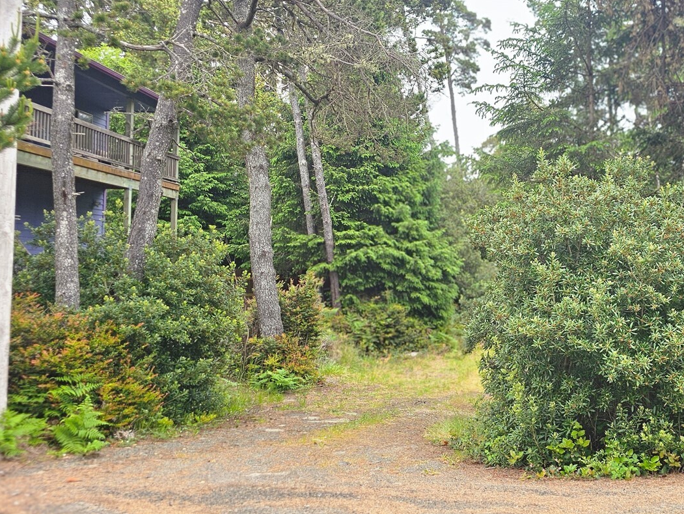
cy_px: 231
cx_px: 508
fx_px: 692
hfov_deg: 50.6
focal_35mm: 35
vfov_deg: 40.7
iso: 10
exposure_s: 1/168
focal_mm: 6.3
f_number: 1.7
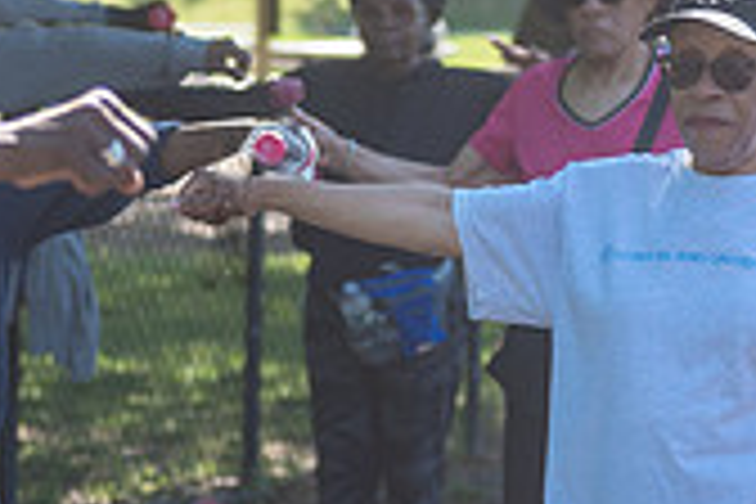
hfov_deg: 7.5
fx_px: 5796
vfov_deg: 5.0
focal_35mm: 276
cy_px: 209
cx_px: 225
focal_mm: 80
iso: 200
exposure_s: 1/800
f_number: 3.5
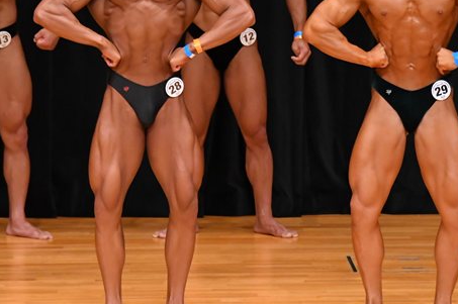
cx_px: 261
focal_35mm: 488
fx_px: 6202
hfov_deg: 4.2
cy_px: 104
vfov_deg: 2.8
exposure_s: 1/400
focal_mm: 190
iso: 4000
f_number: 5.6
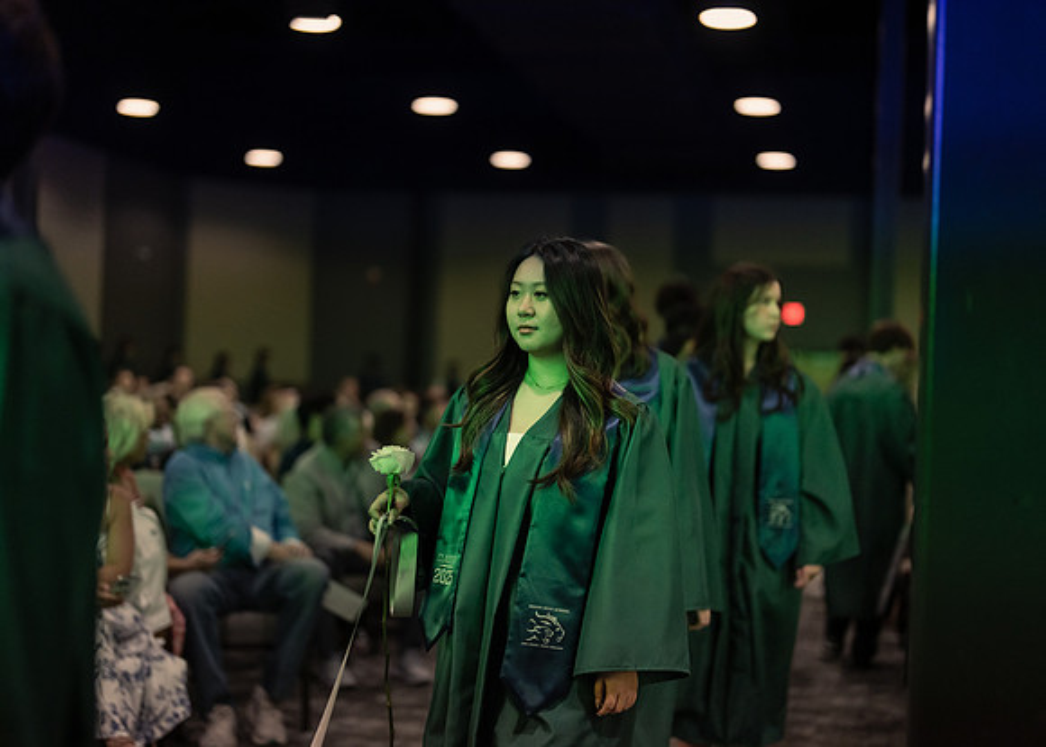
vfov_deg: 26.6
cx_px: 523
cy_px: 374
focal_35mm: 53
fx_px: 1577
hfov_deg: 36.7
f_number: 1.2
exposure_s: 1/500
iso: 1250
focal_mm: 50
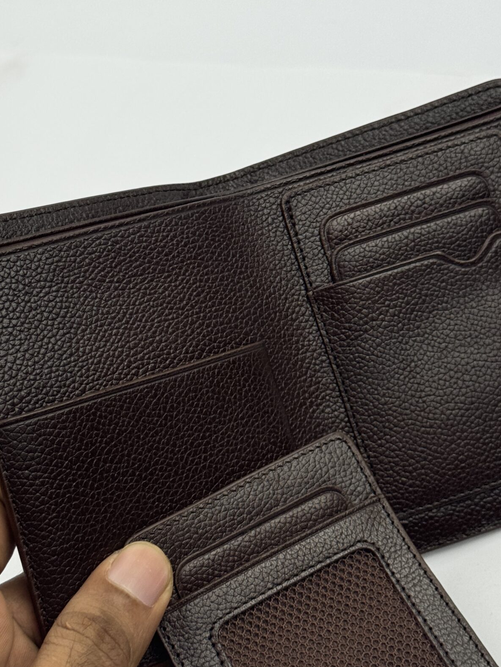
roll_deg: +15.8
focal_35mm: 78
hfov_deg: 18.9
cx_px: 291
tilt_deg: -37.3
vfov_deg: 25.0
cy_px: 259
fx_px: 1505
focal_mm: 6.76
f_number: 1.78
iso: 64
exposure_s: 1/467
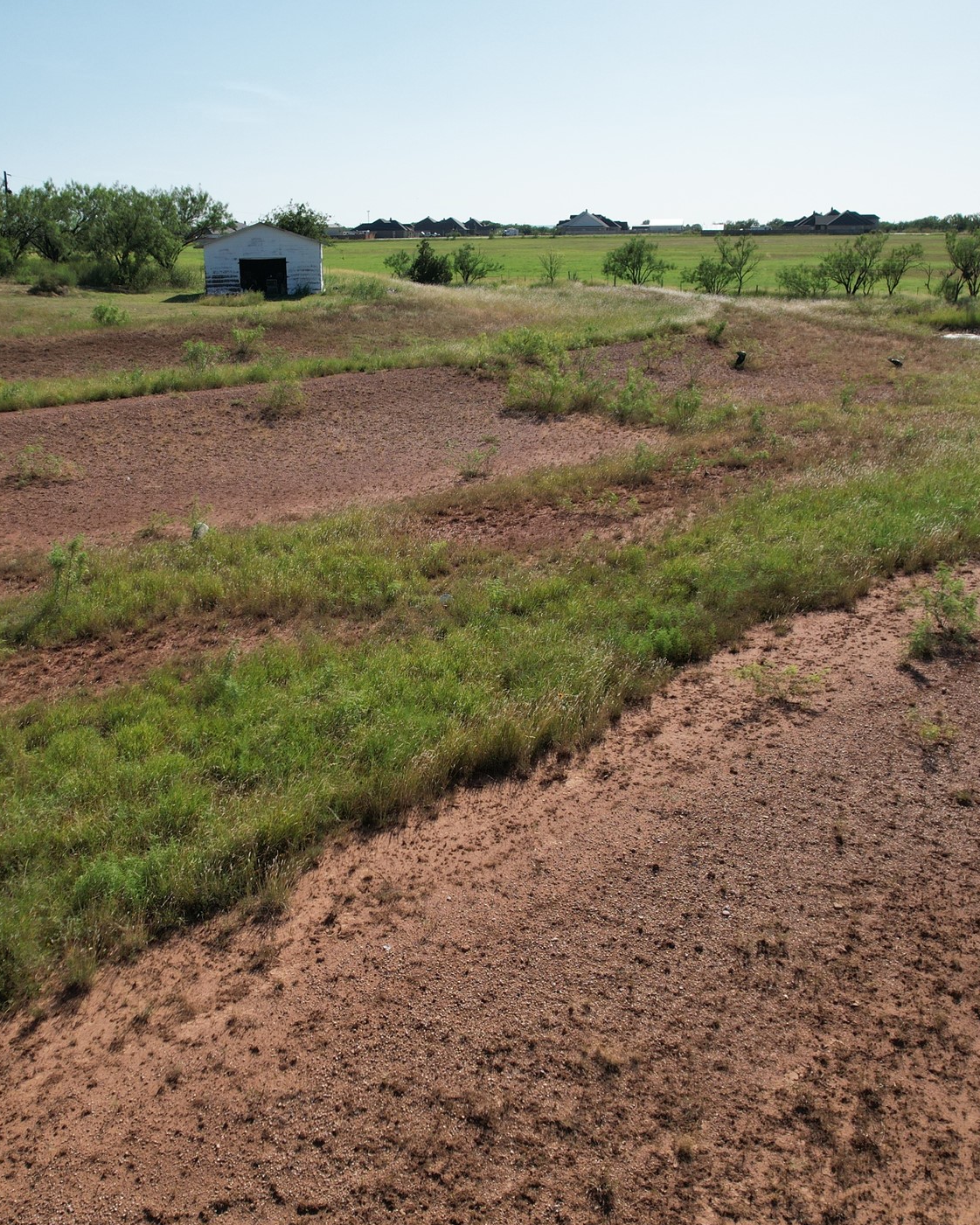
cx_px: 410
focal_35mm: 32
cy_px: 619
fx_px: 1160
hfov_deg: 45.6
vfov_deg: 55.7
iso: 200
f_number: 2.8
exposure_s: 1/3200
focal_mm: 8.38
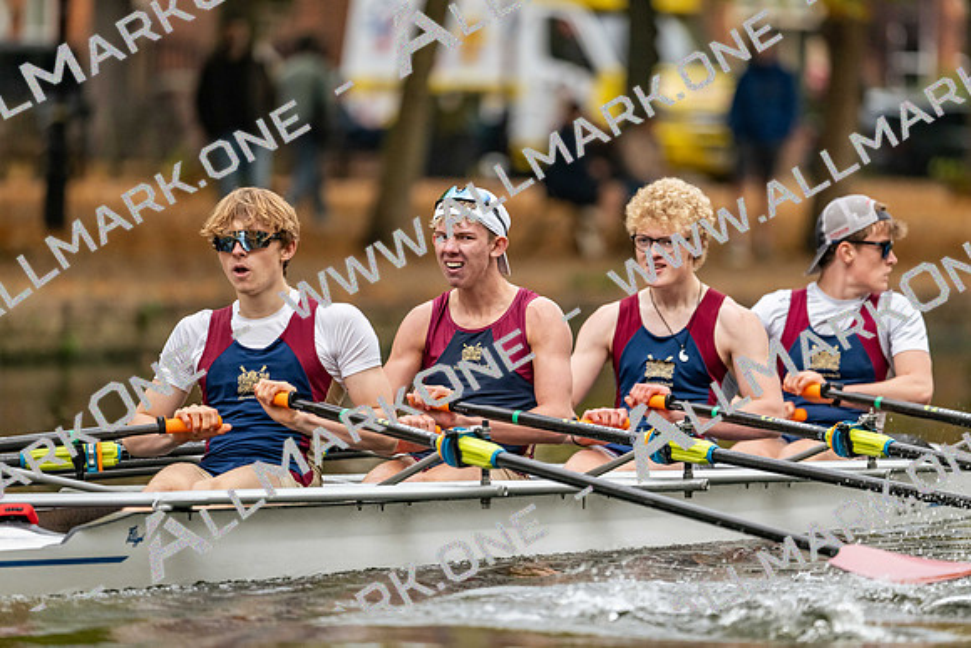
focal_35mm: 400
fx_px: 10791
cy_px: 324
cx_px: 486
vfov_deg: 3.4
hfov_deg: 5.2
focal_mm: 400
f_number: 4.5
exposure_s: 1/2500
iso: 2500
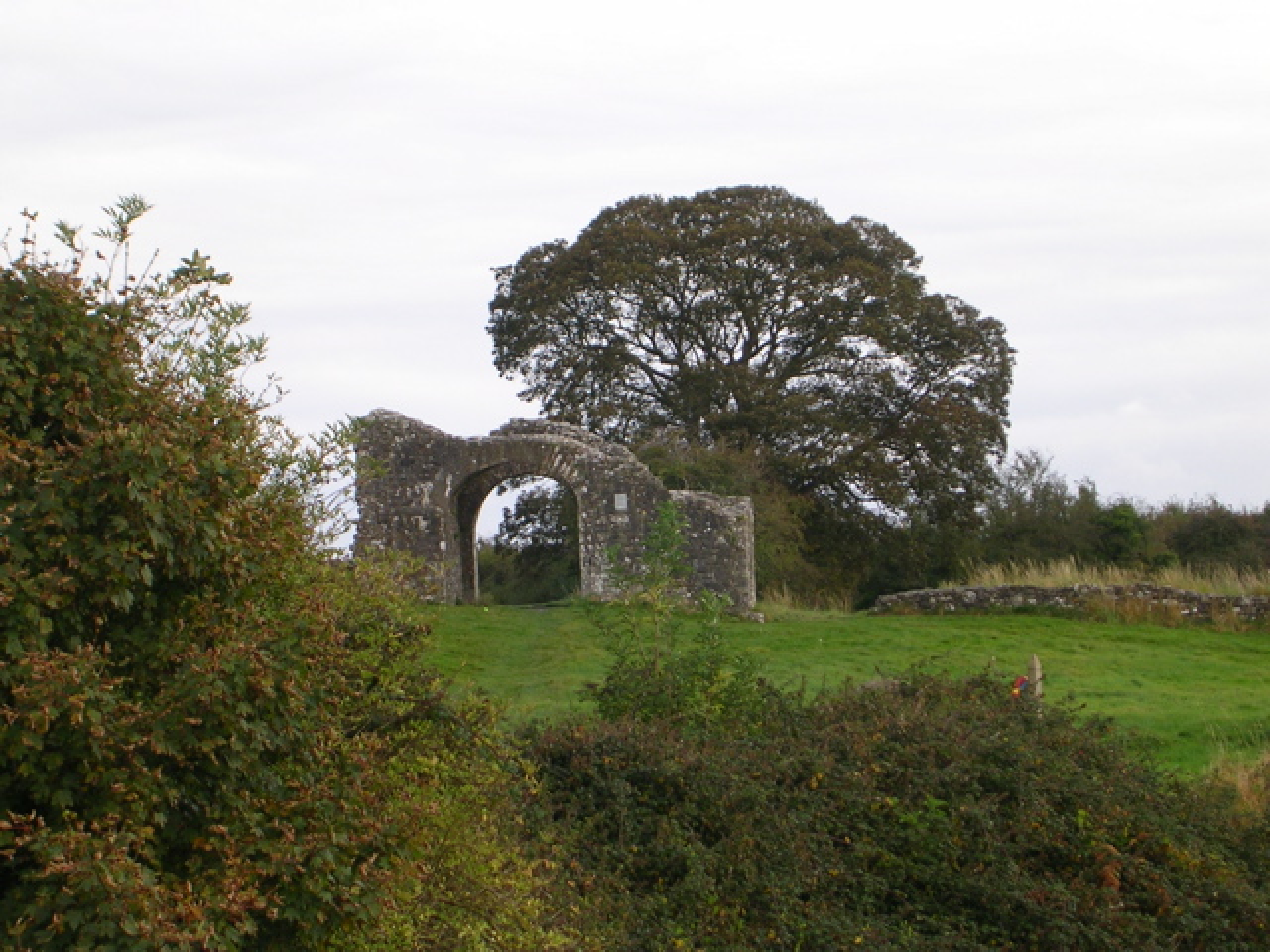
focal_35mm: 115
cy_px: 476
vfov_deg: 12.9
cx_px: 635
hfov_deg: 17.1
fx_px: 4219
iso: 50
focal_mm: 17.4
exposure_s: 1/132
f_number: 4.9
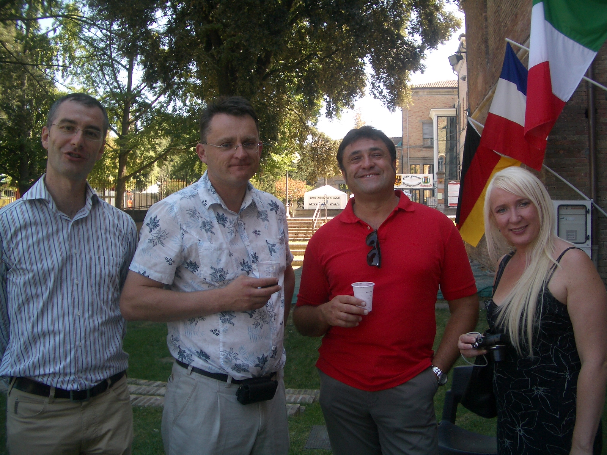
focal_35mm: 35
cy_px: 228
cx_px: 304
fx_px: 614
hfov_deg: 52.6
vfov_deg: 40.7
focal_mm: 5.8
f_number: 2.6
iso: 50
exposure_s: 1/250
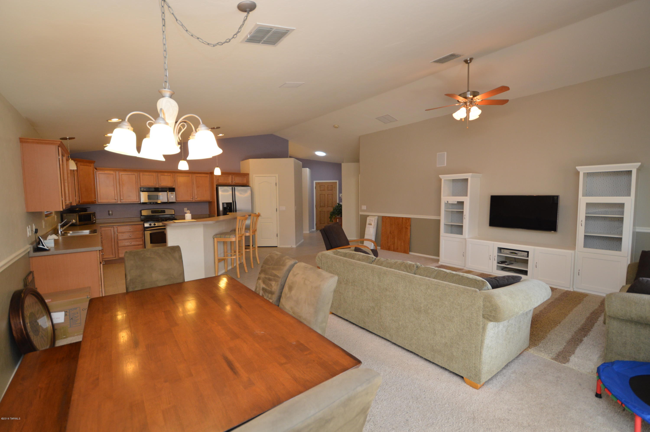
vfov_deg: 77.2
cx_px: 325
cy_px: 216
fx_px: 271
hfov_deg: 100.4
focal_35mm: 15
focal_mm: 10
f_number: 3.5
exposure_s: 1/60
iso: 450
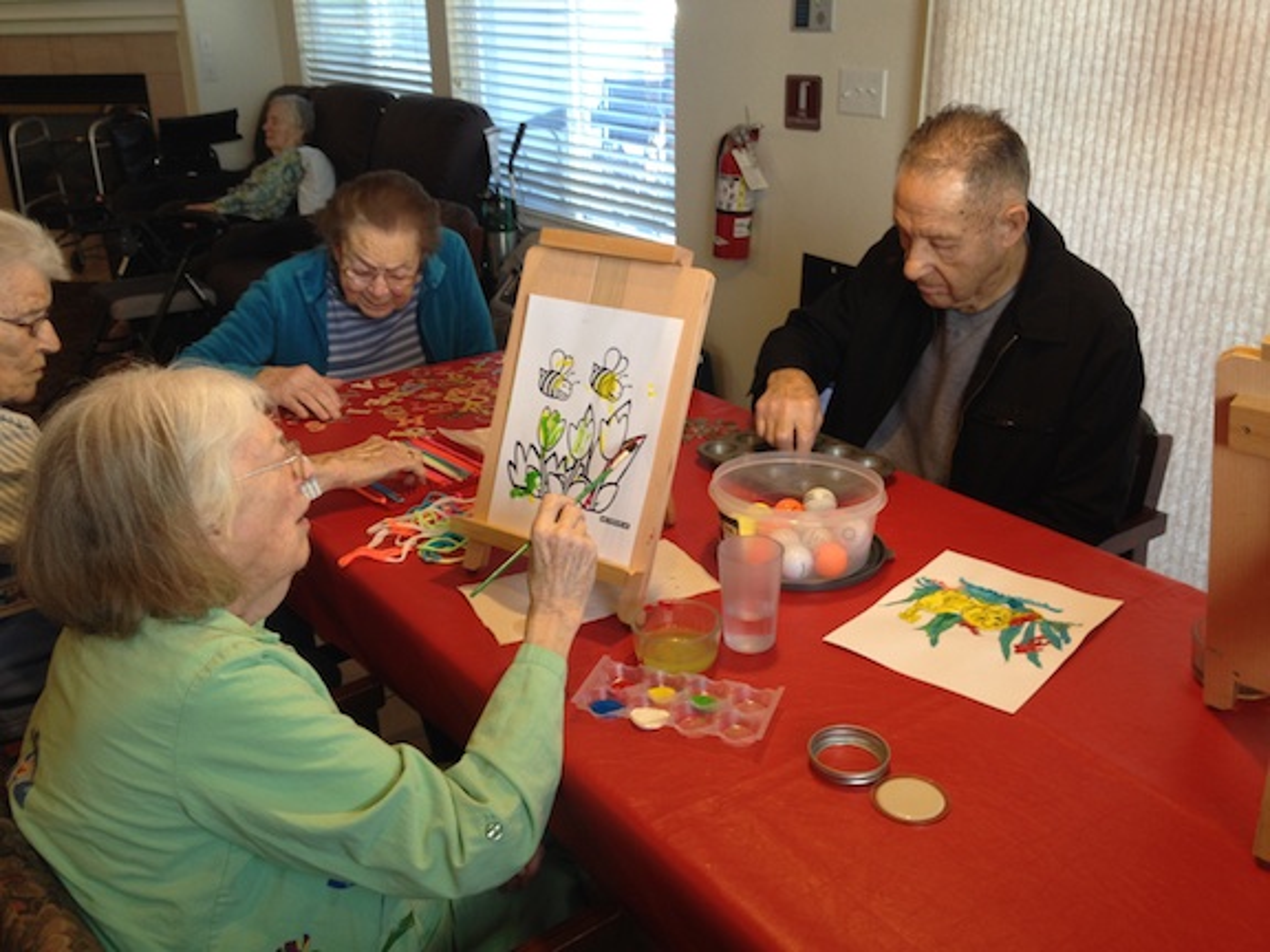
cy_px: 476
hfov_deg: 52.6
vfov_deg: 40.7
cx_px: 635
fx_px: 1284
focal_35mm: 35
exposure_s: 1/24
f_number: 2.4
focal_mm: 4.28
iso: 50
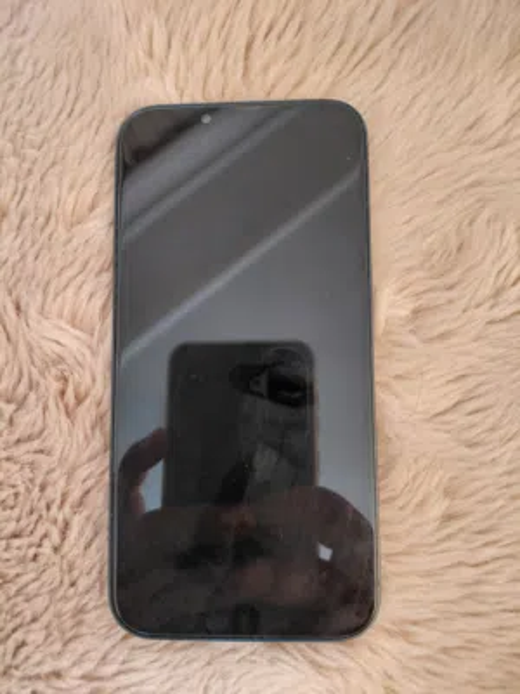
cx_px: 260
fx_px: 501
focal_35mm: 25
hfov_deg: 54.9
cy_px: 347
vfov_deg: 69.4
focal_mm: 4.69
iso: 400
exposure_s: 1/50.1
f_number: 1.8
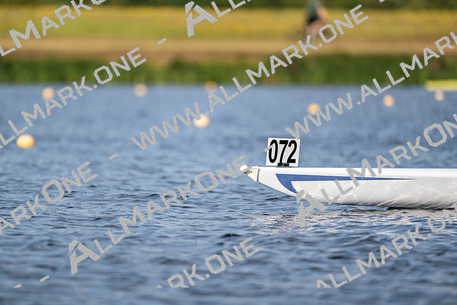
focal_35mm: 400
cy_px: 152
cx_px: 228
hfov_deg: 5.2
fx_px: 5079
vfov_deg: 3.4
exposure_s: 1/2500
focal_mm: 400
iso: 250
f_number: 4.5
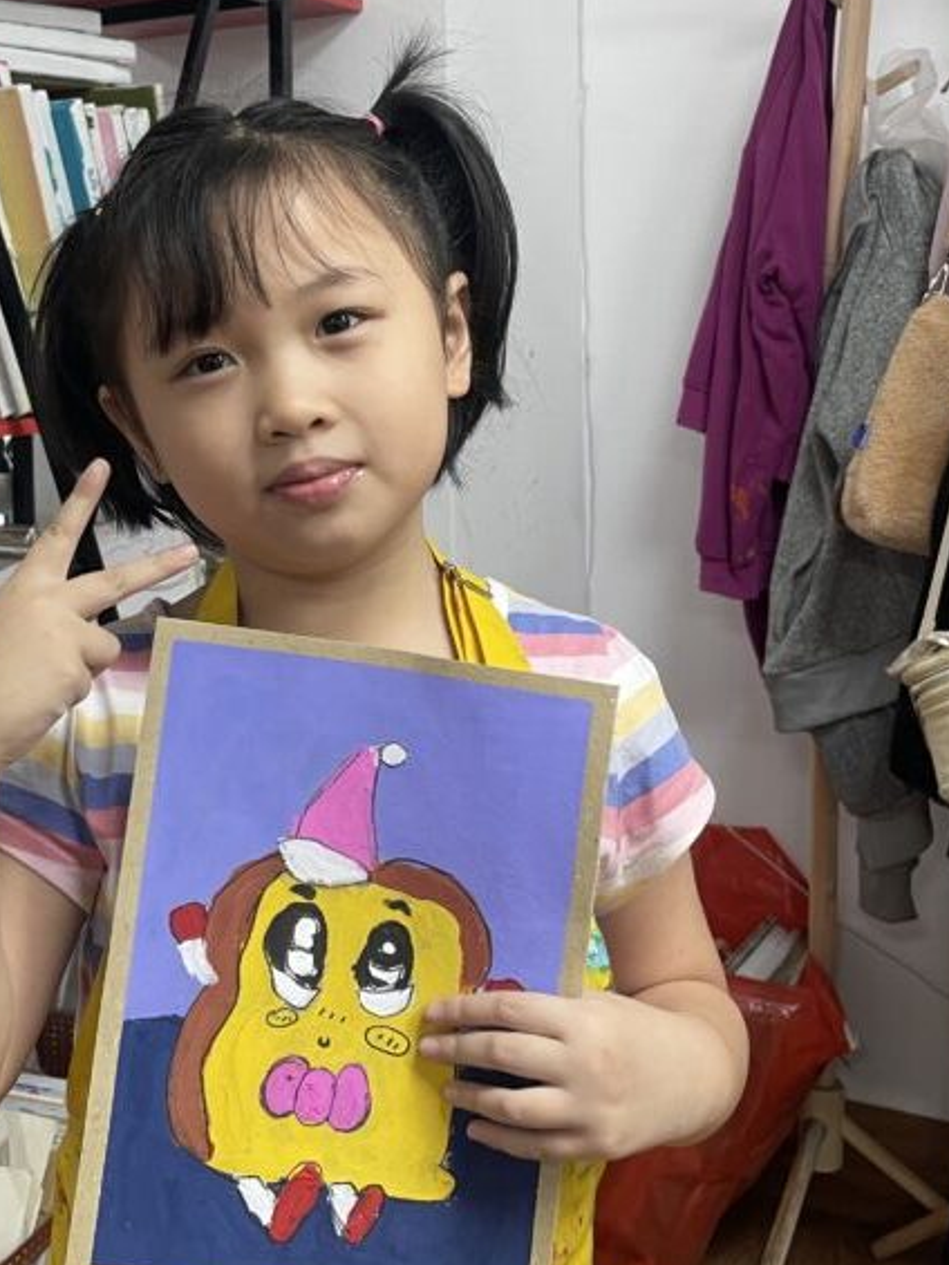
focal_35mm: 46
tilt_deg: -3.4
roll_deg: +1.0
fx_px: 1681
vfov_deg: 40.9
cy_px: 475
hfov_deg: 31.0
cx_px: 239
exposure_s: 1/50
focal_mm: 4.2
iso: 64
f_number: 1.6
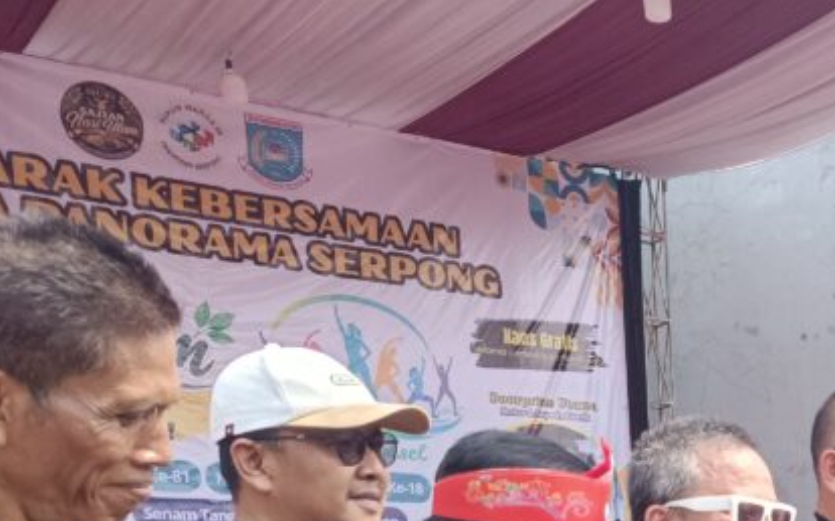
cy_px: 773
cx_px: 958
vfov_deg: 18.4
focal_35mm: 63
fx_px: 1432
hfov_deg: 28.9
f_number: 1.88
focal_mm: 5.59
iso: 50
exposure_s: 1/403
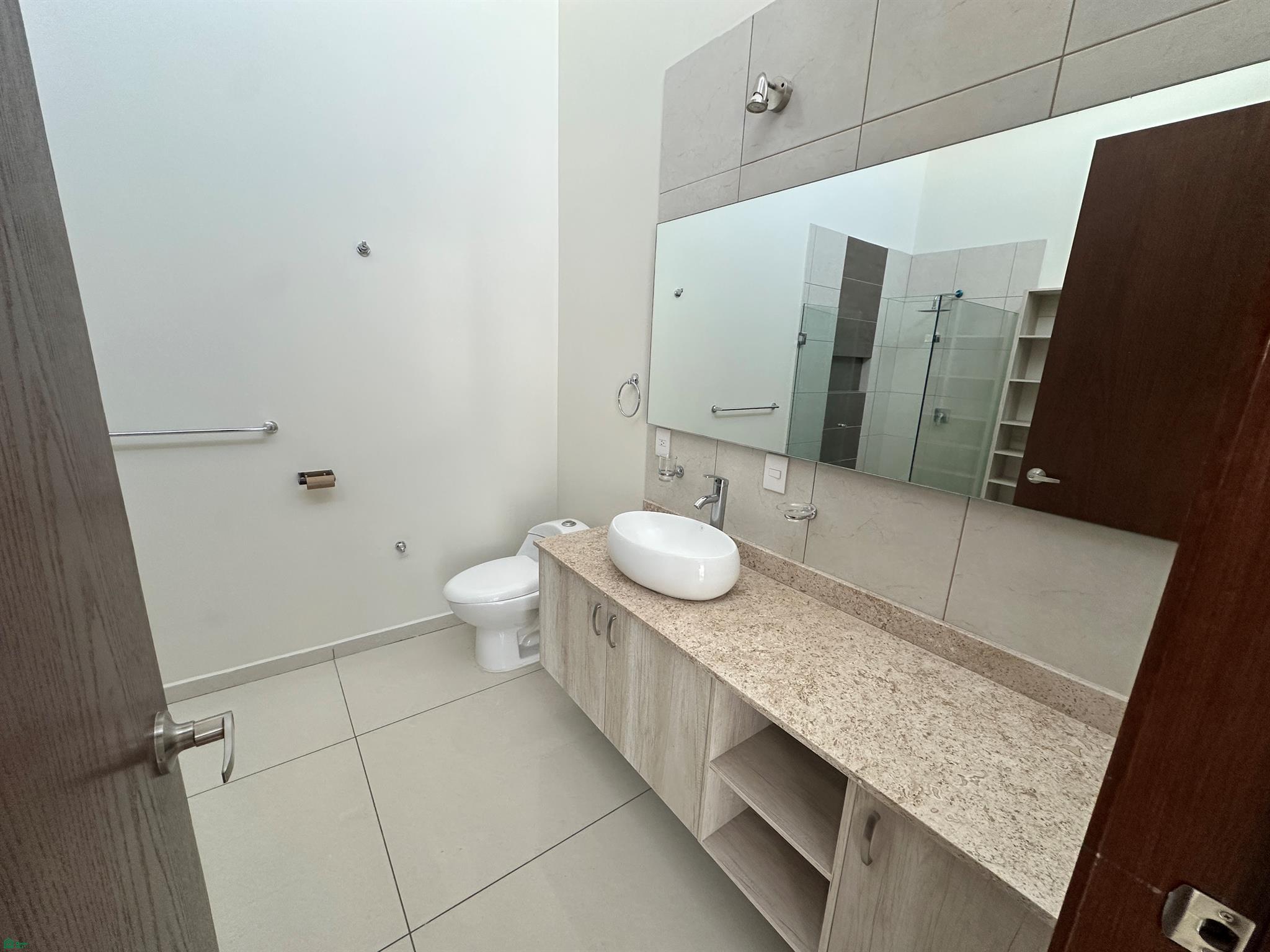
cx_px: 635
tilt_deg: -13.1
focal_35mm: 14
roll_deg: -3.2
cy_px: 476
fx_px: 514
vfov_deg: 85.7
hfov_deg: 102.1
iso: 160
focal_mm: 2.22
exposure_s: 1/99
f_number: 2.2
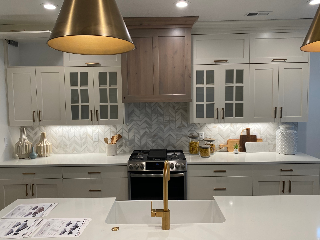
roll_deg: +0.1
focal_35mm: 26
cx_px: 160
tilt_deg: -3.7
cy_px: 120
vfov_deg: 53.1
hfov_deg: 67.3
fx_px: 240
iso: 125
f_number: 1.8
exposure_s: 1/120
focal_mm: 4.25
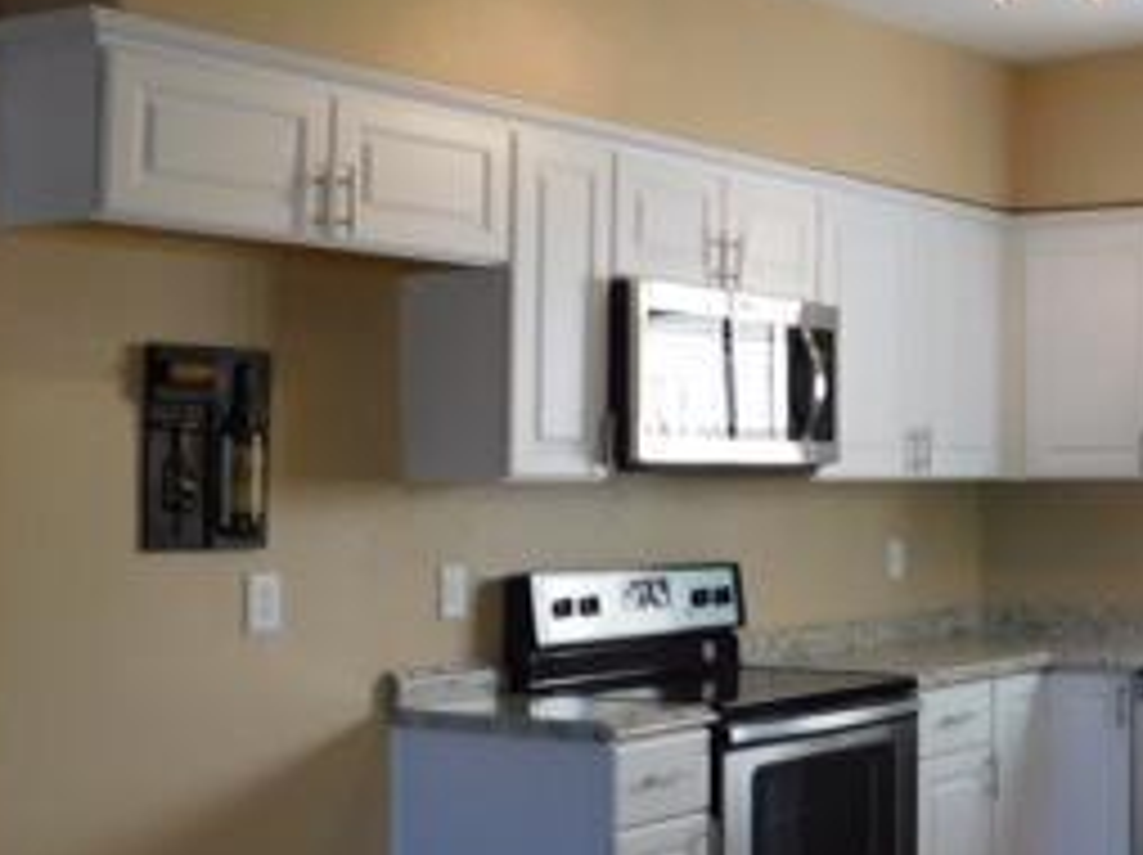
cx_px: 1242
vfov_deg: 25.2
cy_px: 405
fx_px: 1913
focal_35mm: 58
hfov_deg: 30.0
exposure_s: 1/80
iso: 125
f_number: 3
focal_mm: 4
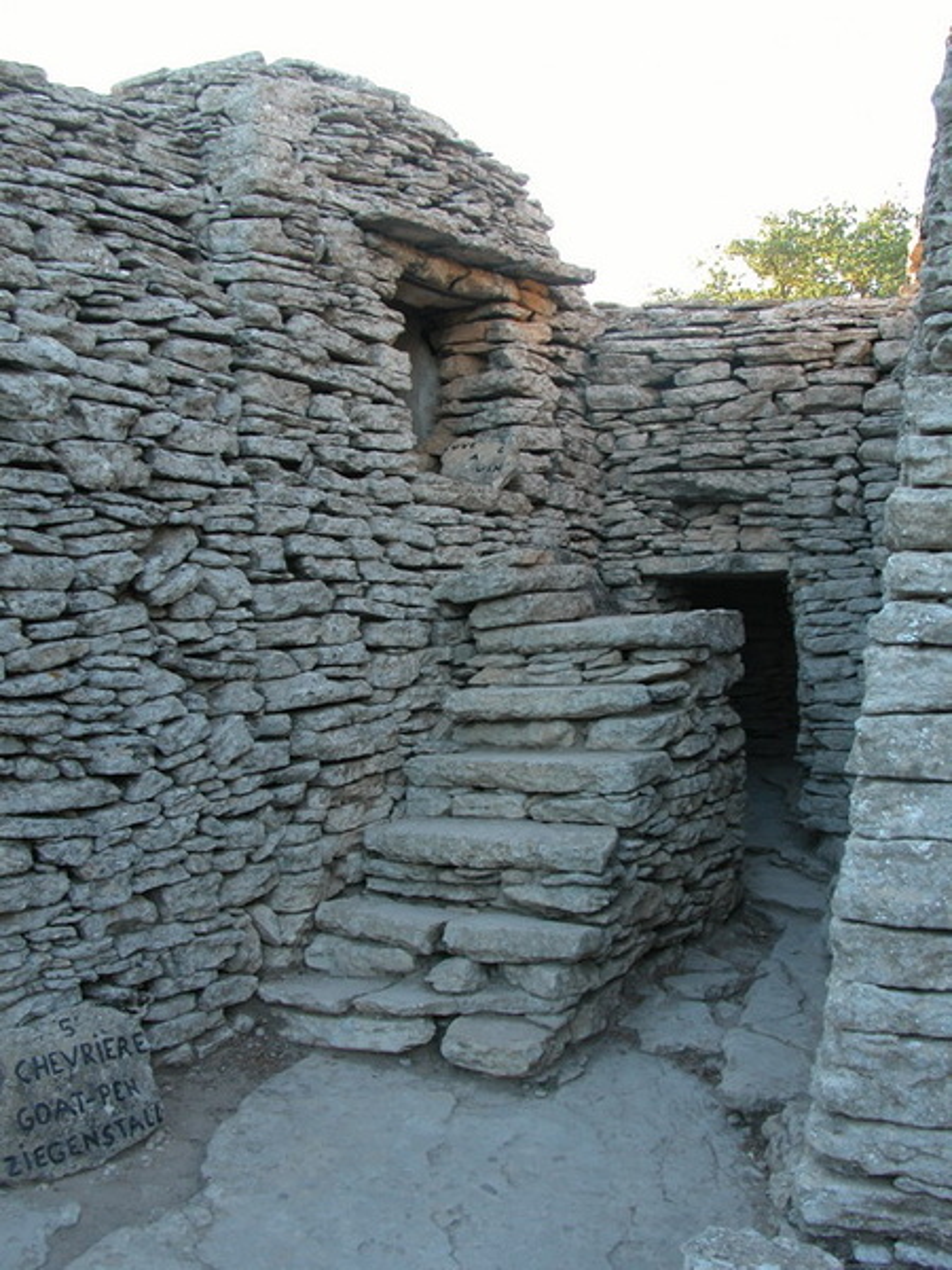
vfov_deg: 52.6
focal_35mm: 35
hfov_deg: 40.7
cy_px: 635
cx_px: 476
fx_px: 1283
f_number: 3.5
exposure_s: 1/79.6
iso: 100
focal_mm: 8.9
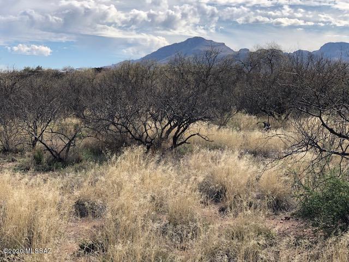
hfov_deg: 33.8
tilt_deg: -5.7
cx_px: 174
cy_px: 131
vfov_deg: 25.7
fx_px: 575
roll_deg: -1.5
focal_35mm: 57
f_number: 2.8
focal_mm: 6.6
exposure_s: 1/685
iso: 20
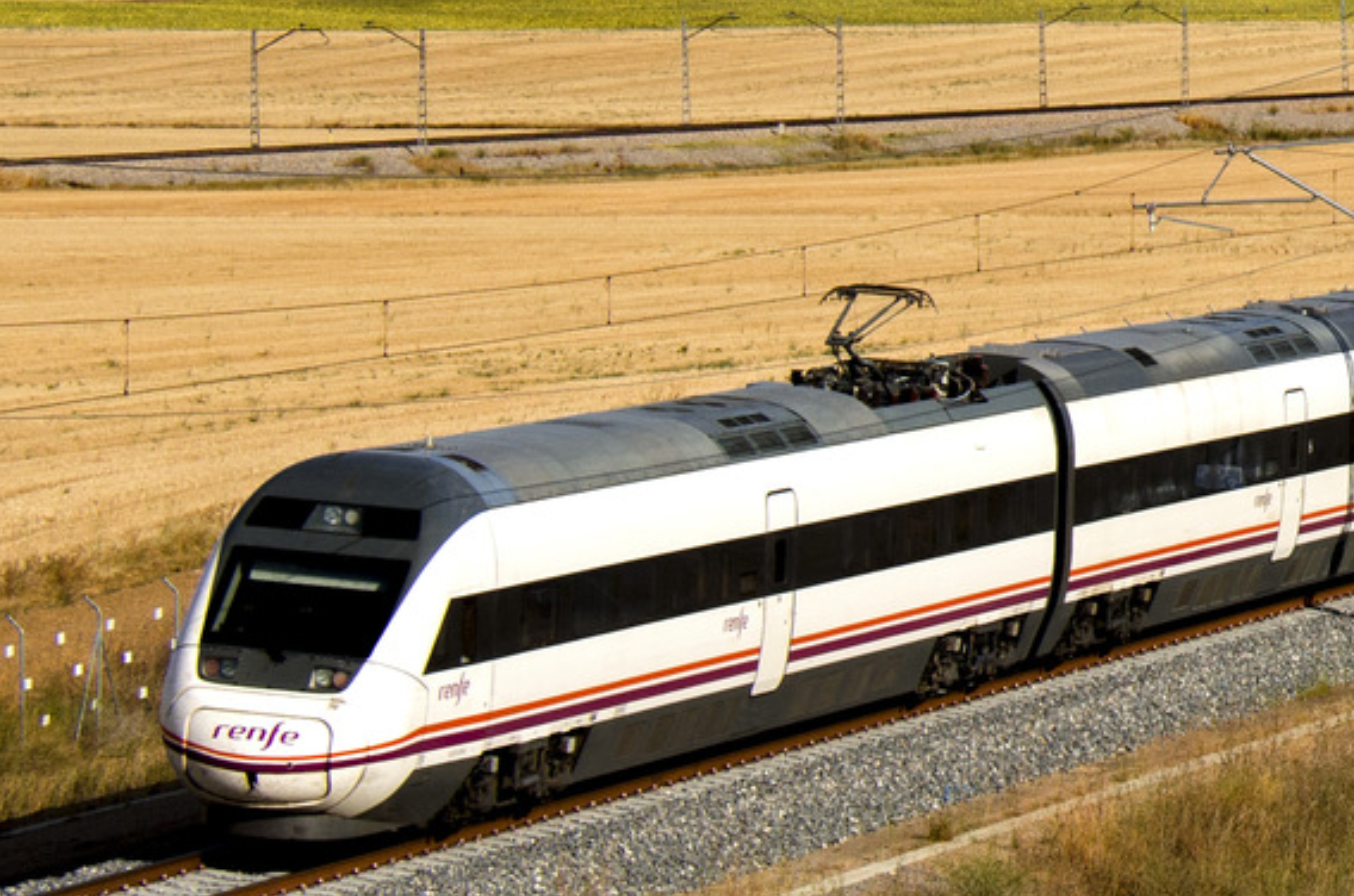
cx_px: 1678
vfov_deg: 4.8
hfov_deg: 7.2
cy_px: 224
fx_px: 10658
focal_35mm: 284
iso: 200
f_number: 7.1
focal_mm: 56
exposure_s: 1/1000
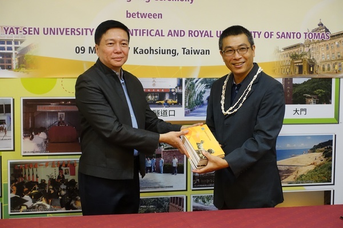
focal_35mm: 70
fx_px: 667
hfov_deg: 28.8
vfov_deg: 19.5
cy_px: 114
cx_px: 172
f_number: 2.8
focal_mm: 25.7
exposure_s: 1/80
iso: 1250
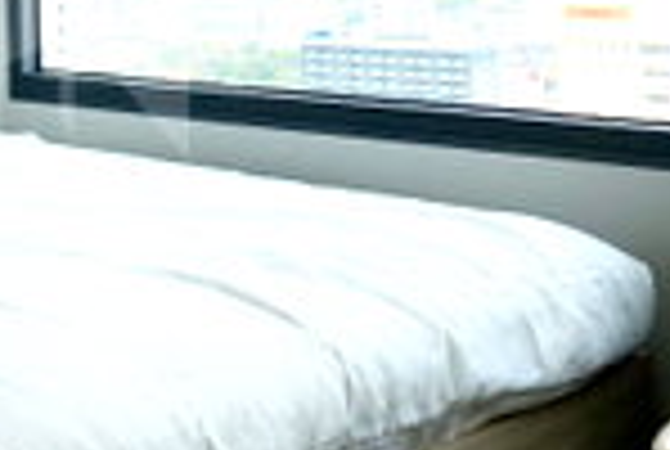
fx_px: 1455
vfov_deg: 16.9
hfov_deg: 23.8
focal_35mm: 78
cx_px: -121
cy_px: -76
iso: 20
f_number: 1.8
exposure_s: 1/592
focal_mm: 3.99
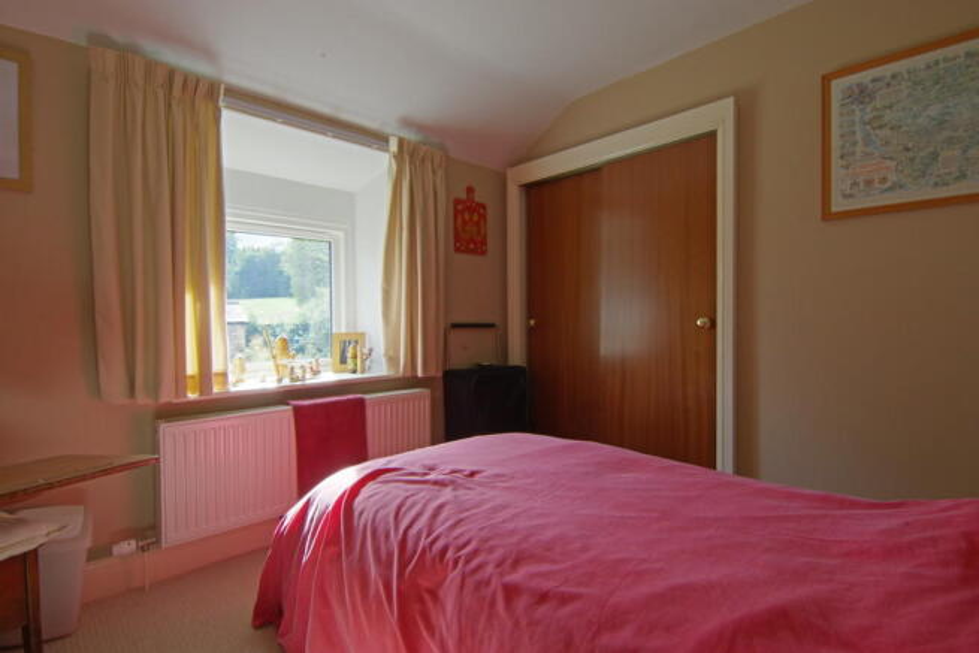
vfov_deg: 73.8
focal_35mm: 16
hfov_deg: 96.7
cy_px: 326
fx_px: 435
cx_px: 490
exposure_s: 1/10
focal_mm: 11
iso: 800
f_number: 4
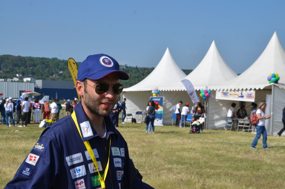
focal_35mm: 75
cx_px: 142
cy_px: 94
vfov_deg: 18.1
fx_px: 592
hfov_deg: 27.0
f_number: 9
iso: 100
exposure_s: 1/320
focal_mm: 50
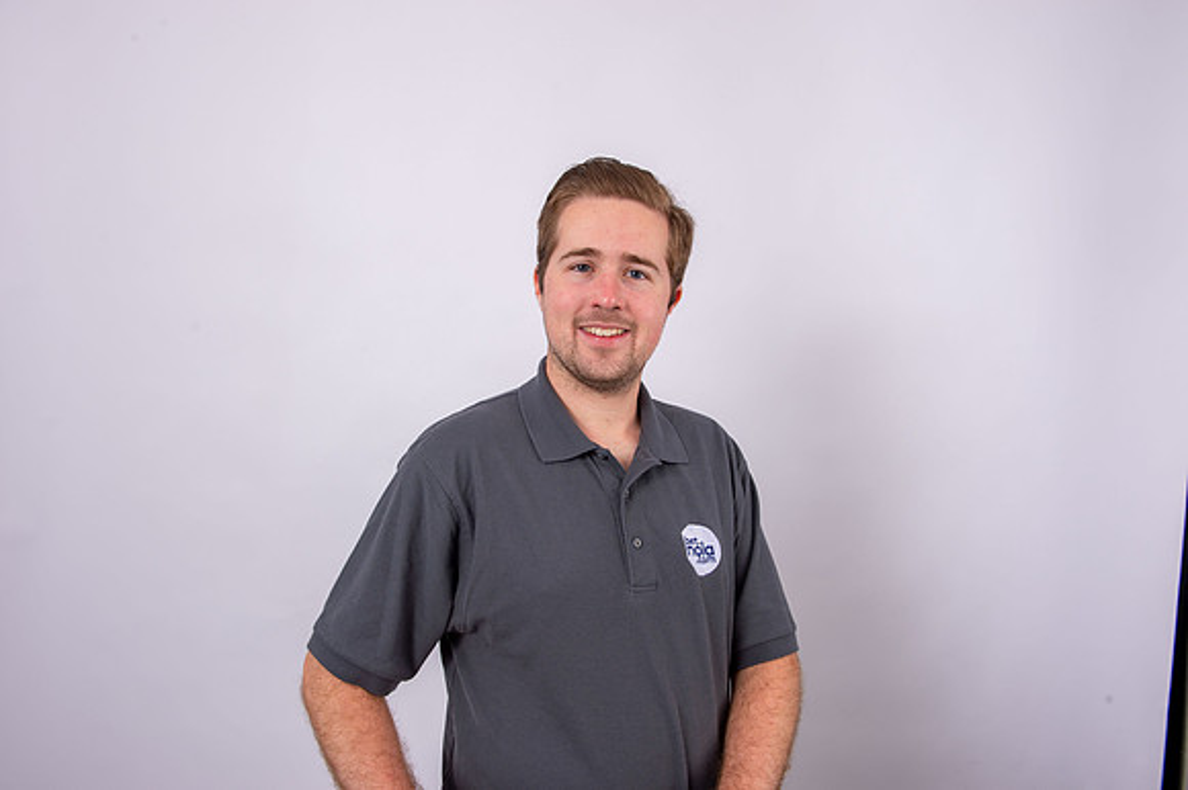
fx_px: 1022
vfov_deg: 42.3
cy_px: 395
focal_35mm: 31
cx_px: 594
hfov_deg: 60.3
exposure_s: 1/200
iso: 125
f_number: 9
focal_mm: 31
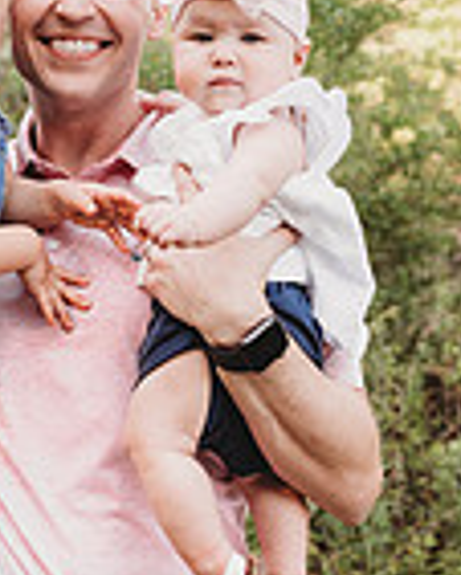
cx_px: 106
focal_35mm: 72
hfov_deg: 21.1
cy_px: 232
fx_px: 1227
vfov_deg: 26.3
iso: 160
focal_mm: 24
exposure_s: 1/250
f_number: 2.8
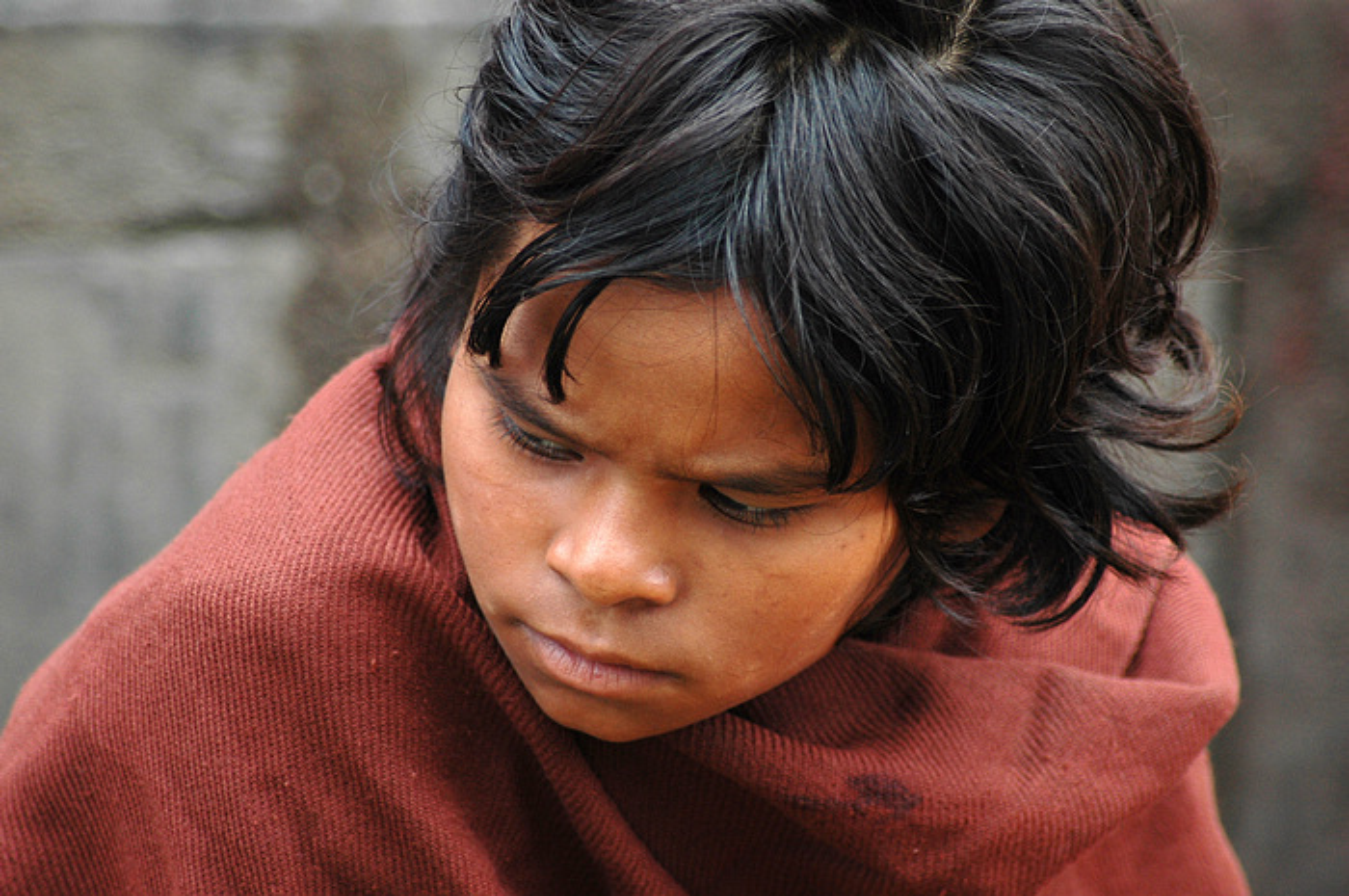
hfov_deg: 10.2
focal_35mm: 202
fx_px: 7579
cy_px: 448
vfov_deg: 6.8
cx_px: 674
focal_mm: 135
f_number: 5
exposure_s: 1/200
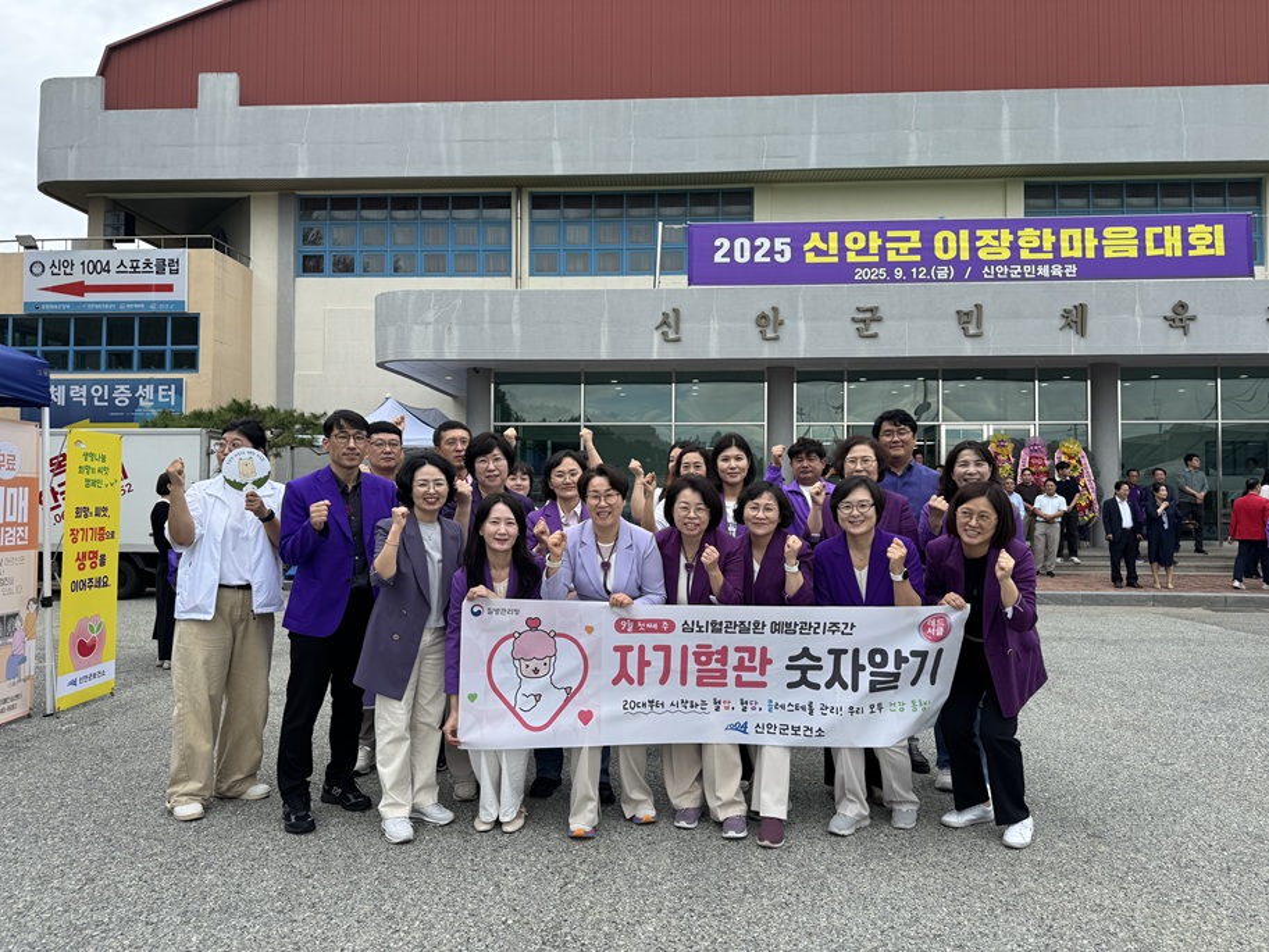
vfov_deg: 56.8
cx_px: 634
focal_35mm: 24
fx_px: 880
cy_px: 476
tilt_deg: +2.3
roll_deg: +0.6
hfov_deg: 71.6
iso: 80
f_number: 1.78
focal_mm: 6.76
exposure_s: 1/1094
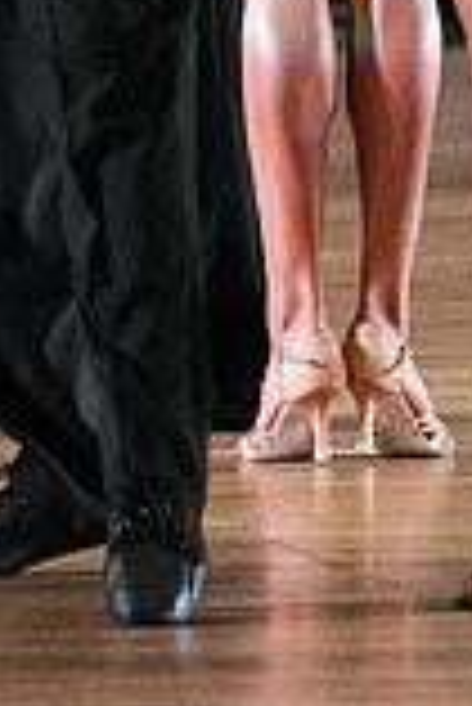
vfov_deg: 2.8
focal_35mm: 740
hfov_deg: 1.9
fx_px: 14520
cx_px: 362
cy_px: -346
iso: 8000
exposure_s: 1/400
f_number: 5
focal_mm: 200
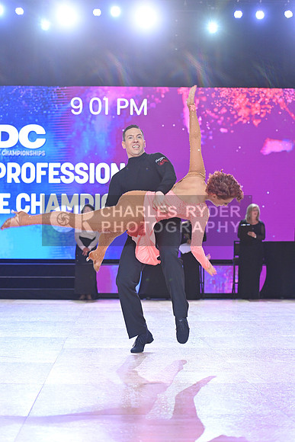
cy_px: 221
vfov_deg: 24.8
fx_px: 1007
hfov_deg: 16.7
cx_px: 148
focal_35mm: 82
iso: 2000
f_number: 4
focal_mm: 82
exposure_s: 1/250
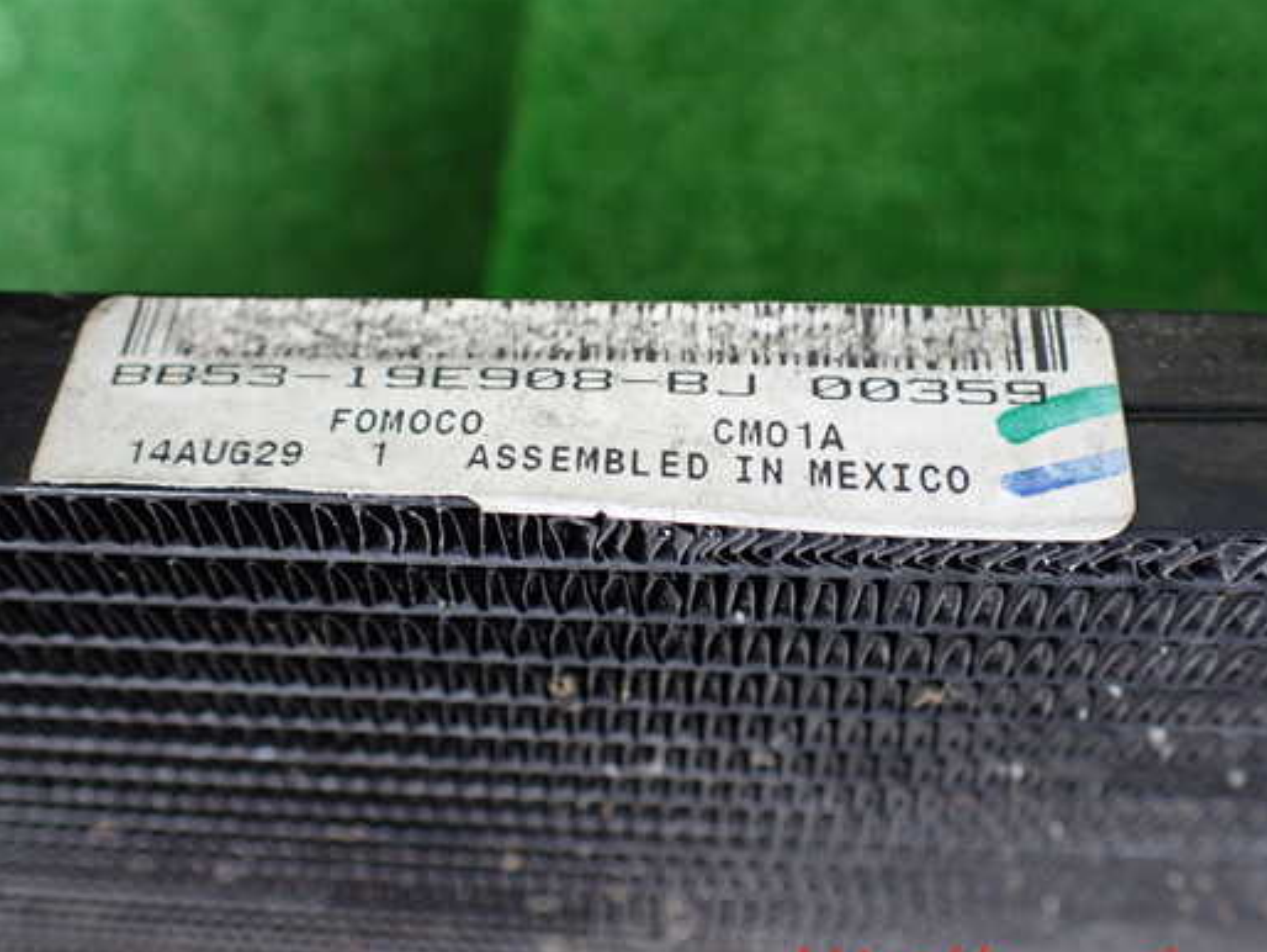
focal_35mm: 35
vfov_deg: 40.7
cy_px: 449
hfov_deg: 52.6
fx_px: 1282
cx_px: 616
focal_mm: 5.4
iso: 400
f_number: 2.3
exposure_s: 1/125
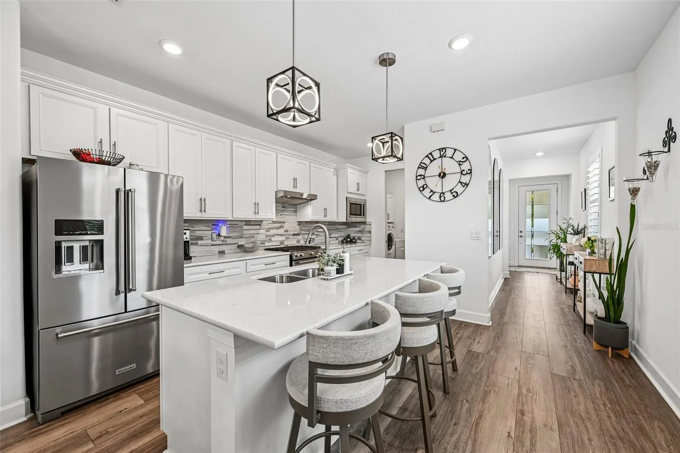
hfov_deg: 104.3
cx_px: 340
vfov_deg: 81.2
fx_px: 264
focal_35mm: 14
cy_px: 226
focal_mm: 14
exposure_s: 1/40
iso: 400
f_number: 8
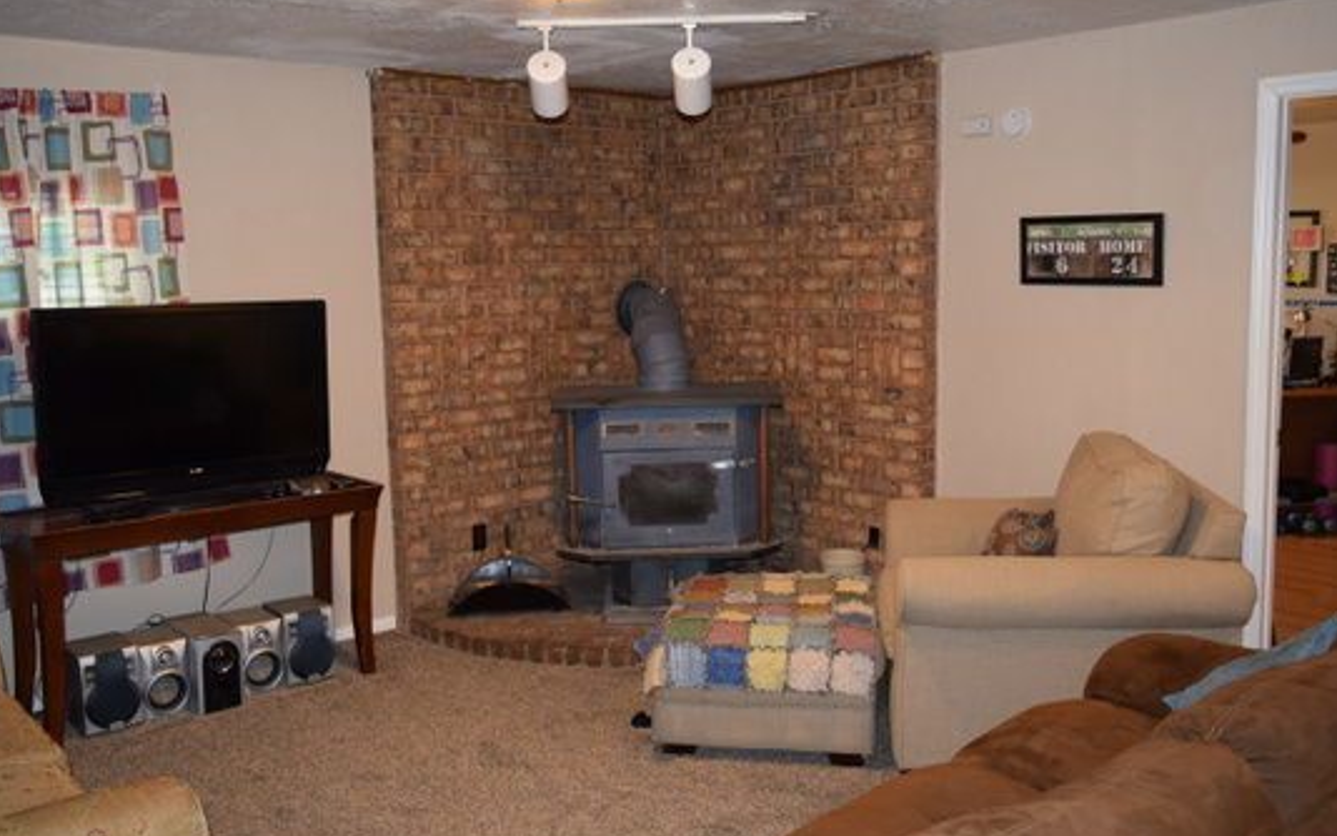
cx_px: 671
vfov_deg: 38.3
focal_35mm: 33
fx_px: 1203
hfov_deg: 58.1
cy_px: 403
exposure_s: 1/60
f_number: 3.5
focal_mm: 18
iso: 800
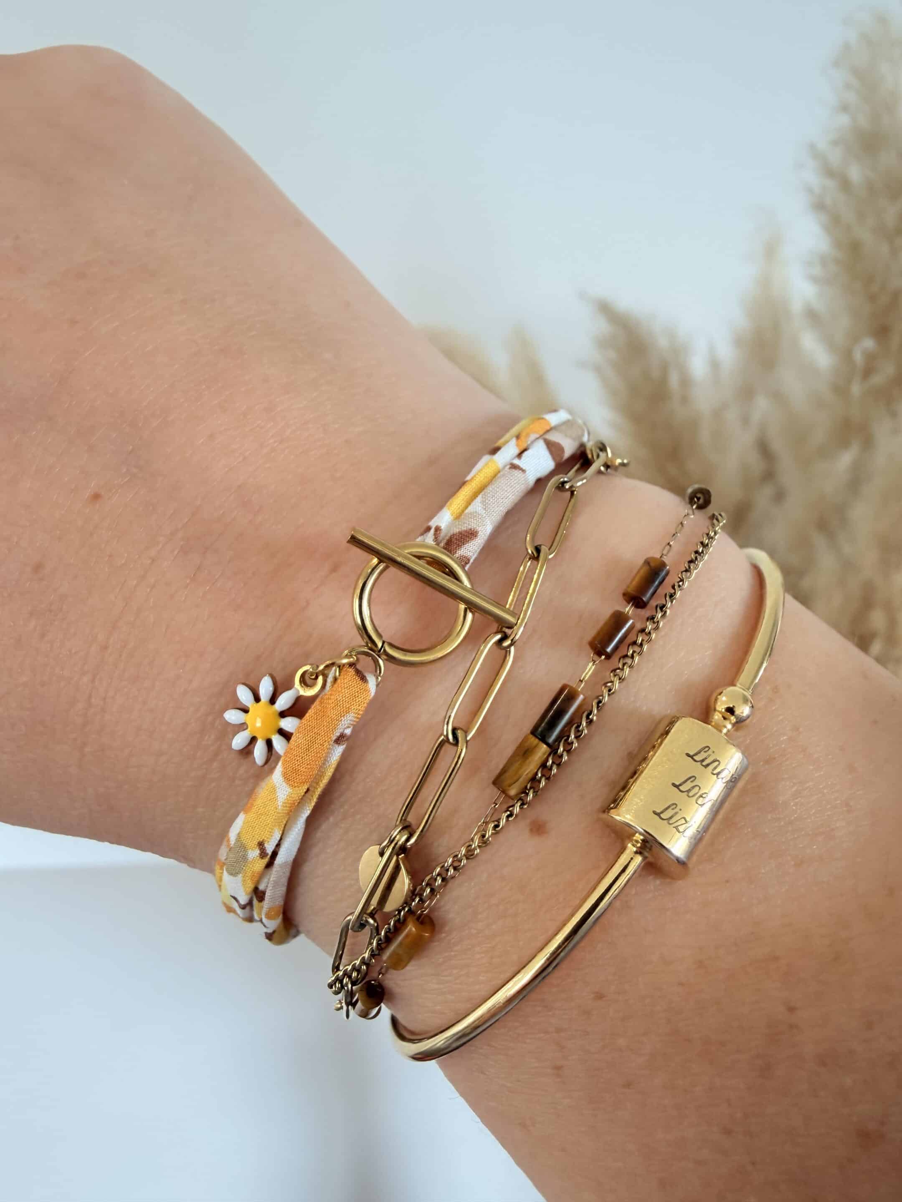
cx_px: 451
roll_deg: -1.4
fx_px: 834
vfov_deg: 71.6
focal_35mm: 24
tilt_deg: -13.5
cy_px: 601
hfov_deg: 56.8
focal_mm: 2.22
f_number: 2.2
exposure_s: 1/50
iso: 200
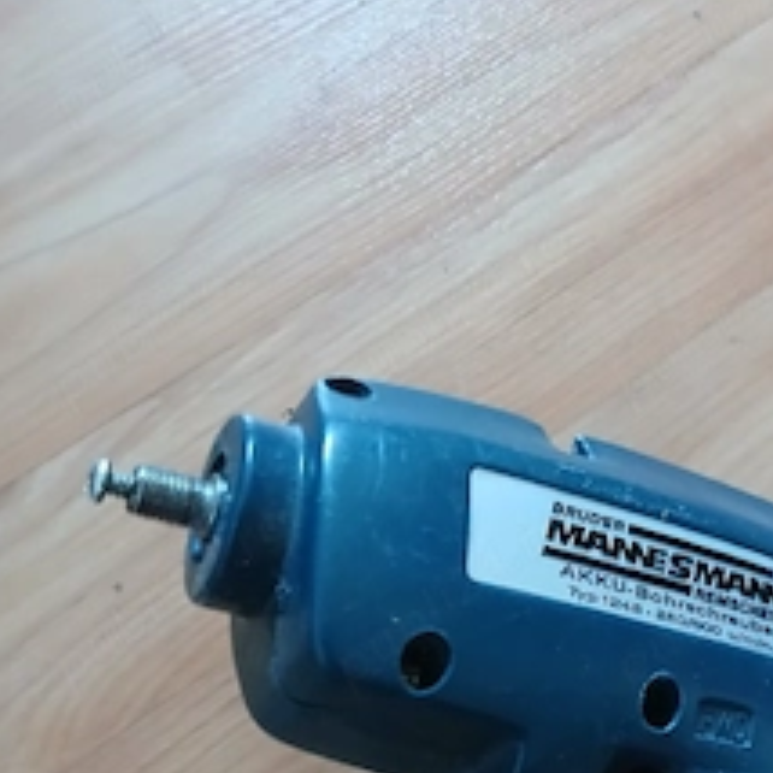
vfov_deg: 37.5
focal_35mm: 43
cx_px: 524
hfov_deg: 38.7
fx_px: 1086
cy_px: 639
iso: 640
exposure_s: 1/20
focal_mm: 3.98
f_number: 1.8
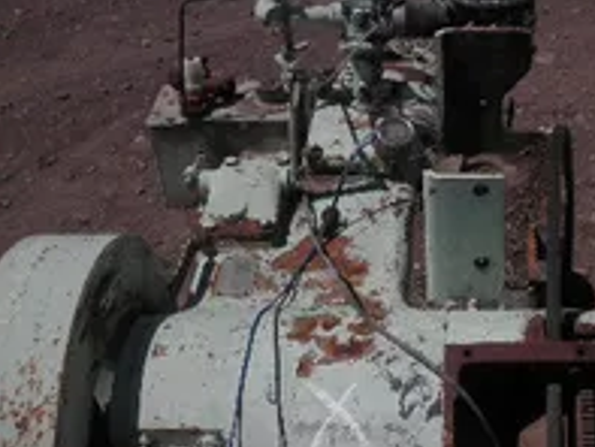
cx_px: 384
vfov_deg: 20.5
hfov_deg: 27.3
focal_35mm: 71
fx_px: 1221
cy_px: 353
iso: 64
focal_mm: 6.1
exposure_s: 1/500
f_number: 9.1
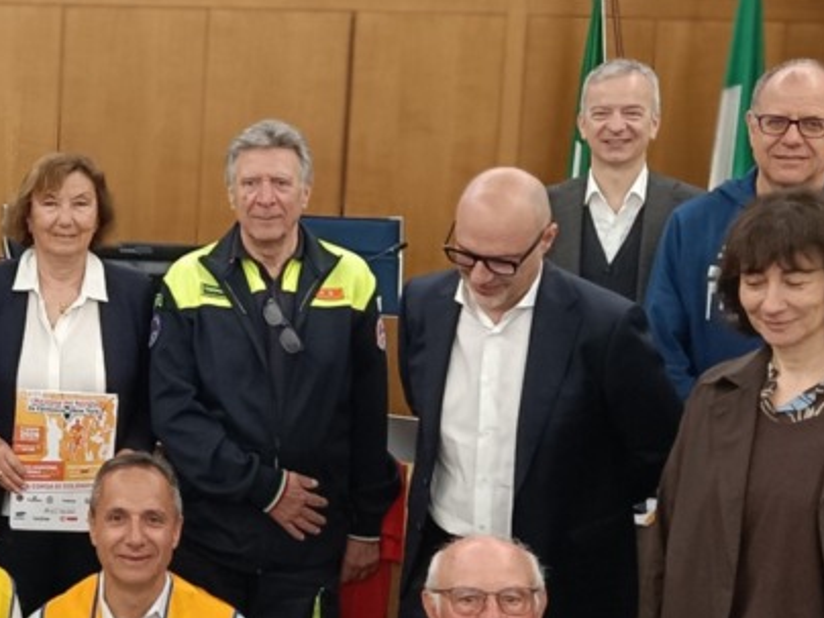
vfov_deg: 19.4
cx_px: -78
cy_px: 334
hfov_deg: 24.0
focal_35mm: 76
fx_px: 1809
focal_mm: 4.71
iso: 348
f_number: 1.79
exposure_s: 1/50.3
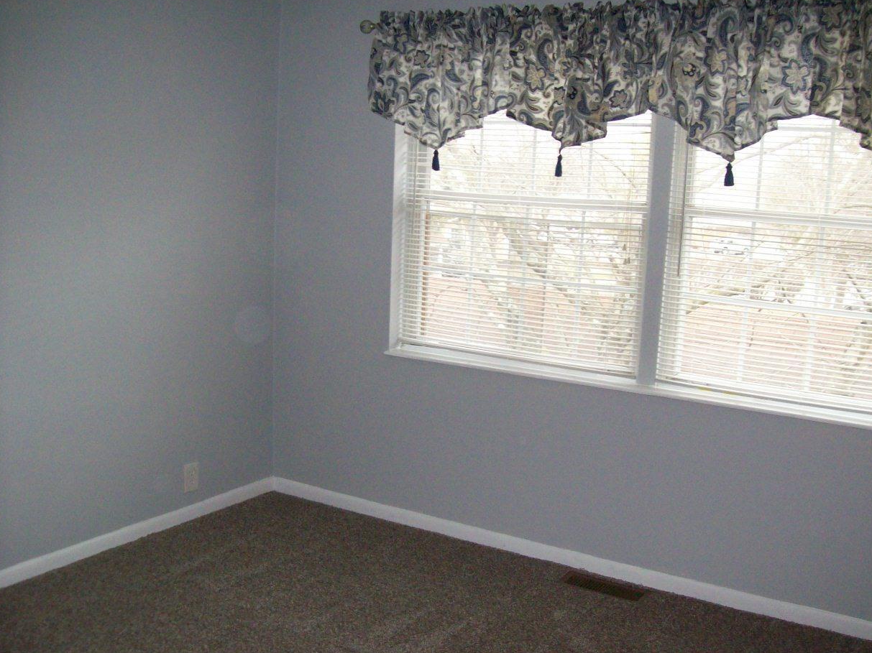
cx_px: 454
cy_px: 334
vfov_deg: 37.7
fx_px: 957
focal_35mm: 38
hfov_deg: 49.0
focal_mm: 6
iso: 200
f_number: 2.7
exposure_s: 1/64
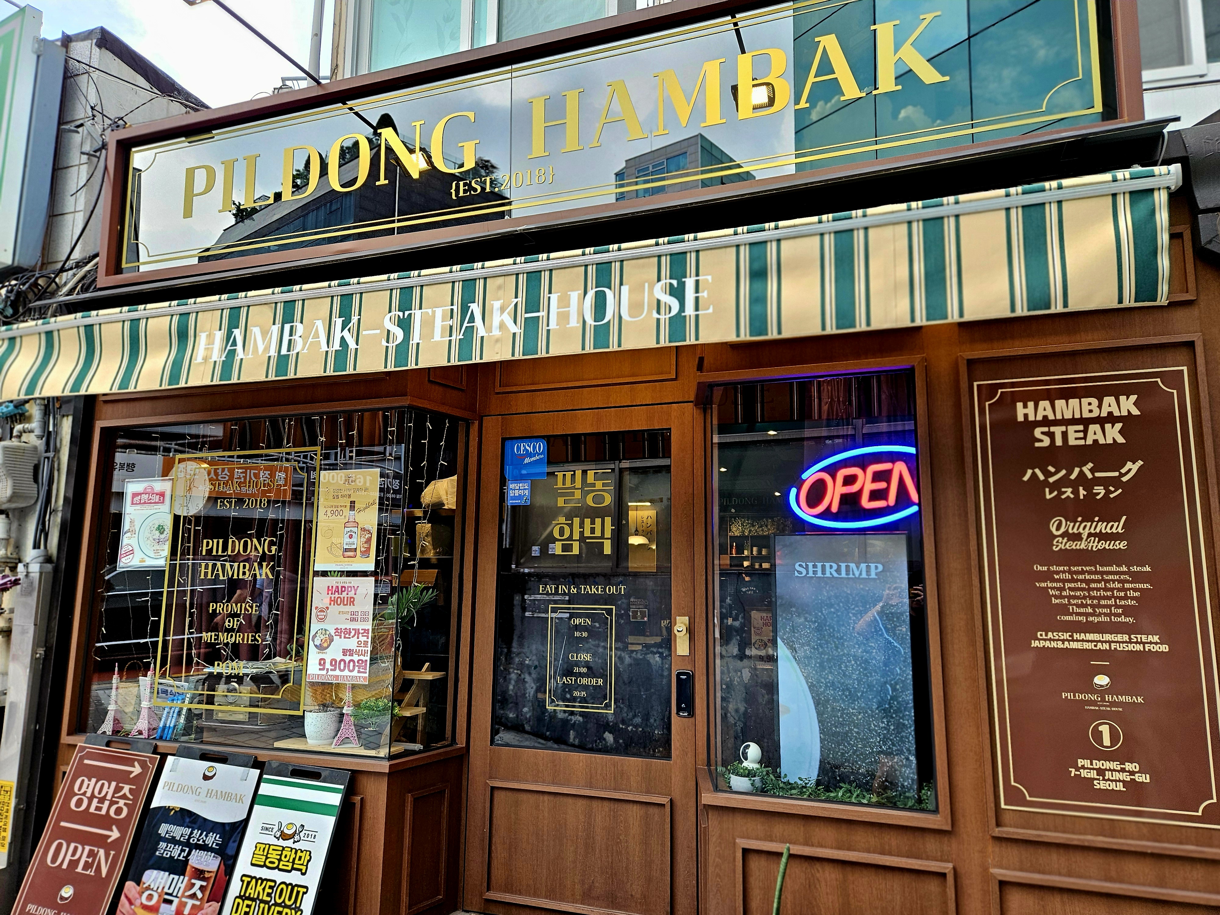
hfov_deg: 73.9
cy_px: 458
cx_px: 610
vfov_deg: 58.9
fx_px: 811
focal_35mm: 23
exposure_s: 1/120
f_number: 1.8
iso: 80
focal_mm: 5.4
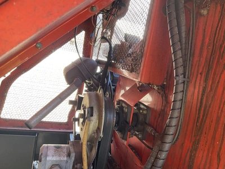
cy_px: 84
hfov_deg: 61.7
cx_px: 112
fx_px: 188
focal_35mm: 29
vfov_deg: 48.2
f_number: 1.8
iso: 64
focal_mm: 3
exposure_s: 1/103
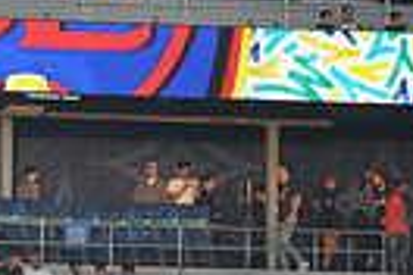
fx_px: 7571
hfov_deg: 3.1
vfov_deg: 2.1
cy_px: 491
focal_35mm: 660
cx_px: -385
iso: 800
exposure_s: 1/1600
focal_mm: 150
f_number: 2.8
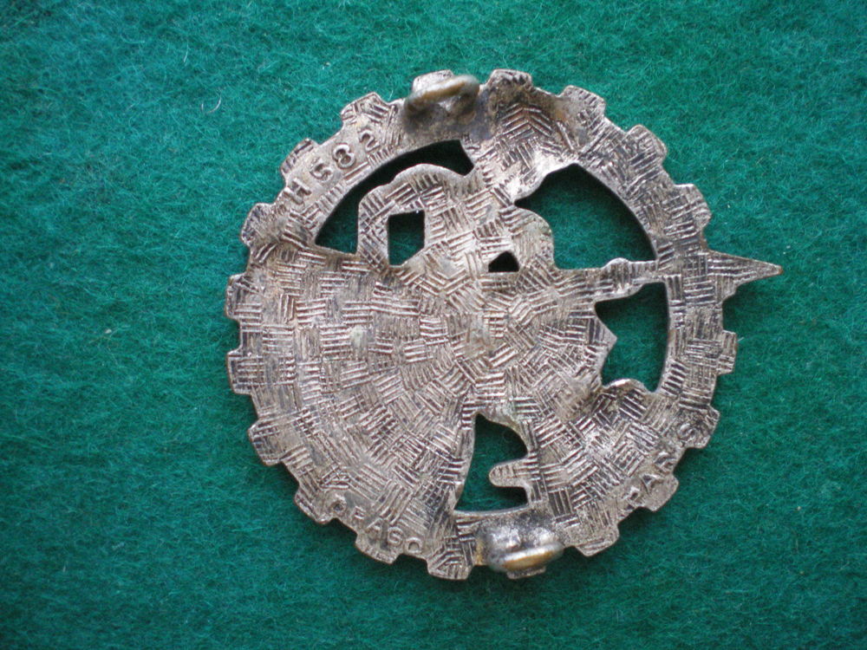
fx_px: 952
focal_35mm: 38
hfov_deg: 49.0
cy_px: 325
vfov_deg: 37.7
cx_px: 434
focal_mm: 6.3
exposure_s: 1/30
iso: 400
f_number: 3.1
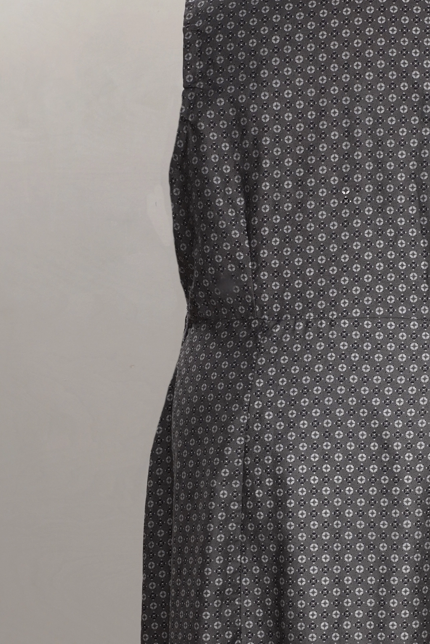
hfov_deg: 15.8
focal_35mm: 86
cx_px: 338
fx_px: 1540
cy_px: 445
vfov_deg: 23.5
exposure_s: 1/30
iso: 320
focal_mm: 32
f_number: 7.1
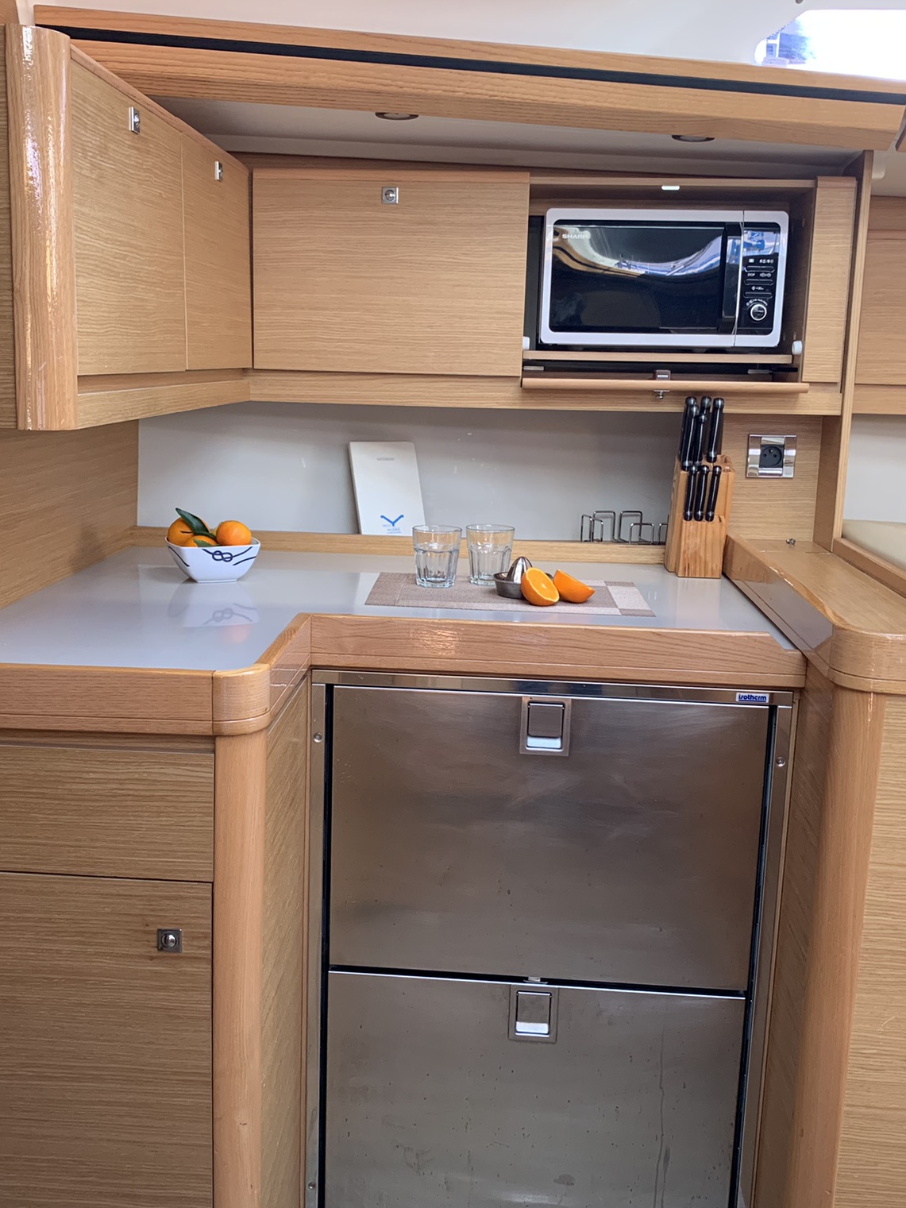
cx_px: 418
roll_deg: -0.8
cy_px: 609
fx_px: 1221
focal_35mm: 35
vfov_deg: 52.6
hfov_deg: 40.7
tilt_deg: -10.7
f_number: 1.8
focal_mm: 4.25
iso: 100
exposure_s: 1/93
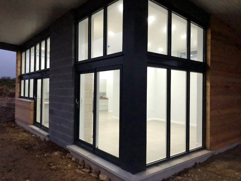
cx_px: 120
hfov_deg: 63.4
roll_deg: -1.3
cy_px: 90
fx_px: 195
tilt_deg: +1.4
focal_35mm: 28
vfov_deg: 49.7
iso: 100
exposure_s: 1/11
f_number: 1.8
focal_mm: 3.99
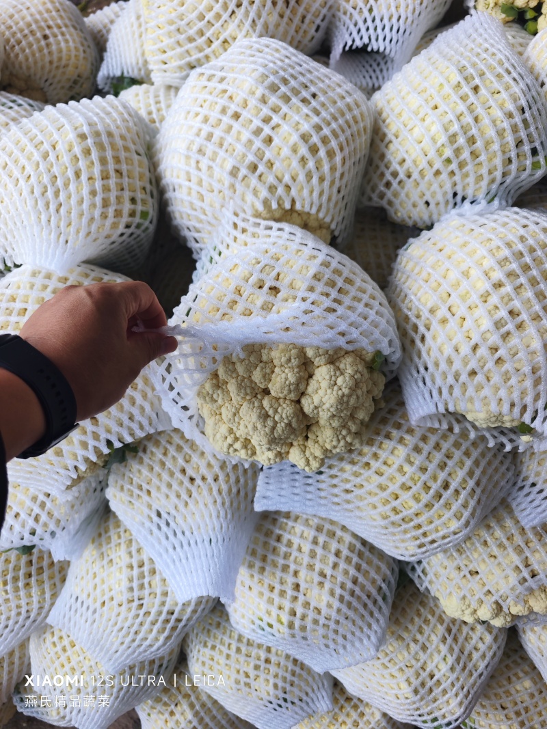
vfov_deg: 73.9
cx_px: 274
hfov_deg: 58.9
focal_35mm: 23
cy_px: 364
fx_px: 485
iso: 221
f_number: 1.9
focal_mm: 8.7
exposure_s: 1/100
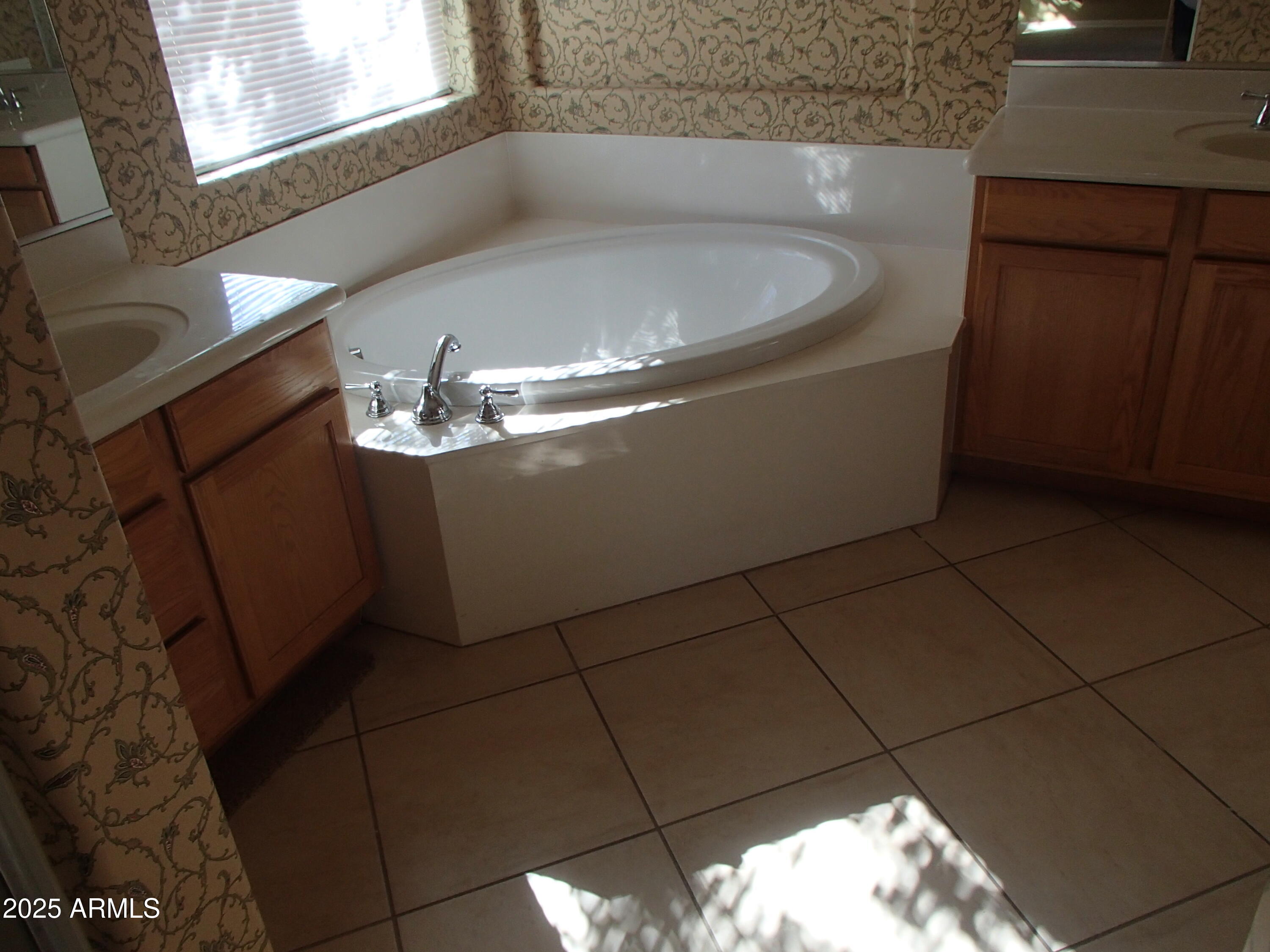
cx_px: 635
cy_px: 476
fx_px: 1027
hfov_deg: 63.4
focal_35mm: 28
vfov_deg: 49.7
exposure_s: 1/60
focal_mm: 5
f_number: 3.9
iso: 200
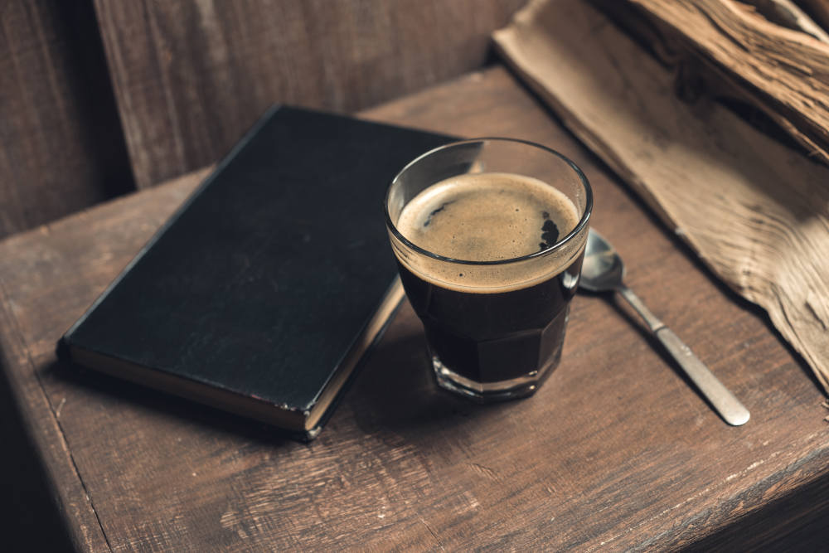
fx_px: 1151
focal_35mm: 50
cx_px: 414
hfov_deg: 39.6
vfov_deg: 27.0
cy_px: 276
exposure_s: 1/100
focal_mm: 50
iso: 125
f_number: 5
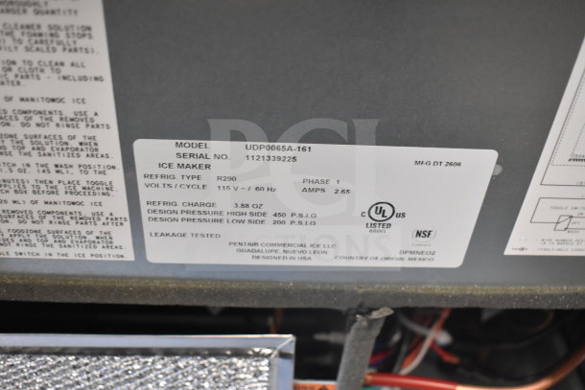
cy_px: 195
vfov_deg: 33.0
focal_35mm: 40
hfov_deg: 47.9
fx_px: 658
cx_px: 292
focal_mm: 27
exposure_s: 1/40
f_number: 4
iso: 2200
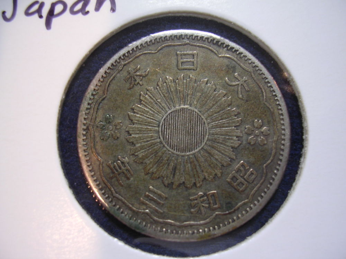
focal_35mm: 38
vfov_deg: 37.7
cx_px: 173
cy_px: 130
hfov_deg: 49.0
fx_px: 380
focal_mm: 5.8
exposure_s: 1/10
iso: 100
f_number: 2.8
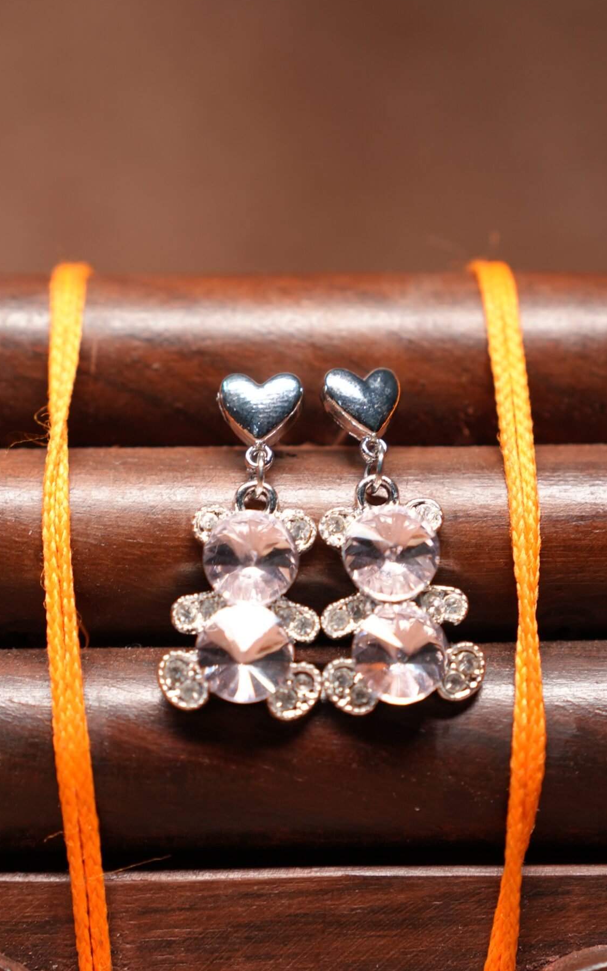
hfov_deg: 17.4
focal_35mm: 75
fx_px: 1985
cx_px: 335
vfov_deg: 27.5
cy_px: 448
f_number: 2.8
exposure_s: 1/100
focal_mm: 35
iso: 200
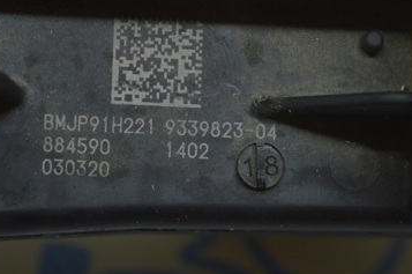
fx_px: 1690
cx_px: 151
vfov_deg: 9.2
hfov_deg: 13.9
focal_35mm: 148
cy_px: 90
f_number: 5.6
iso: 400
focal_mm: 55
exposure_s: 1/40
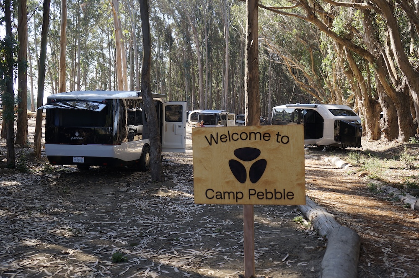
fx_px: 436
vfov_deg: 35.4
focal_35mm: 38
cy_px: 139
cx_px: 210
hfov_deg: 51.3
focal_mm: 25
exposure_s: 1/100
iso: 100
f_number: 5
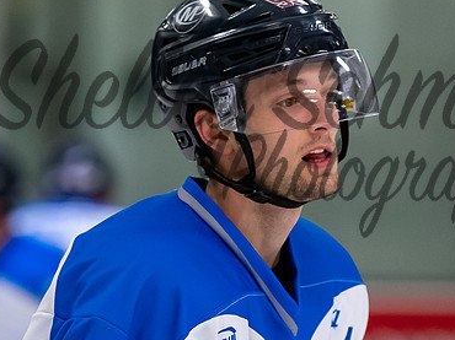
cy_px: 89
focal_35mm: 638
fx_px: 8381
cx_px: 214
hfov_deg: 3.1
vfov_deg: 2.3
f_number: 3.2
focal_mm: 200
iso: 2000
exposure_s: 1/800
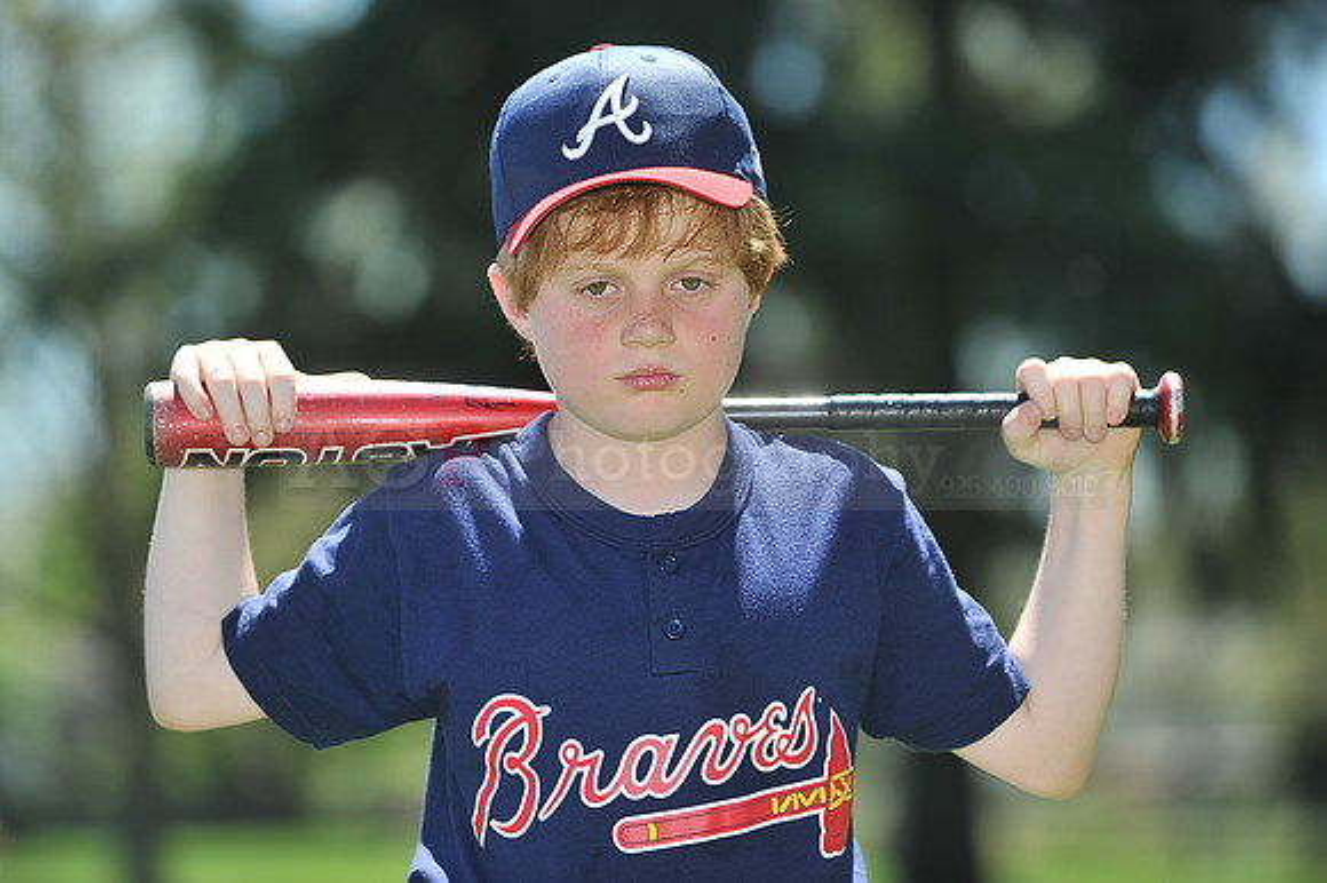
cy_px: 442
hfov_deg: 10.3
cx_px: 664
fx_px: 7368
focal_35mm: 200
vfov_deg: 6.9
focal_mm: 200
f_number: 4.5
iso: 200
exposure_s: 1/1000
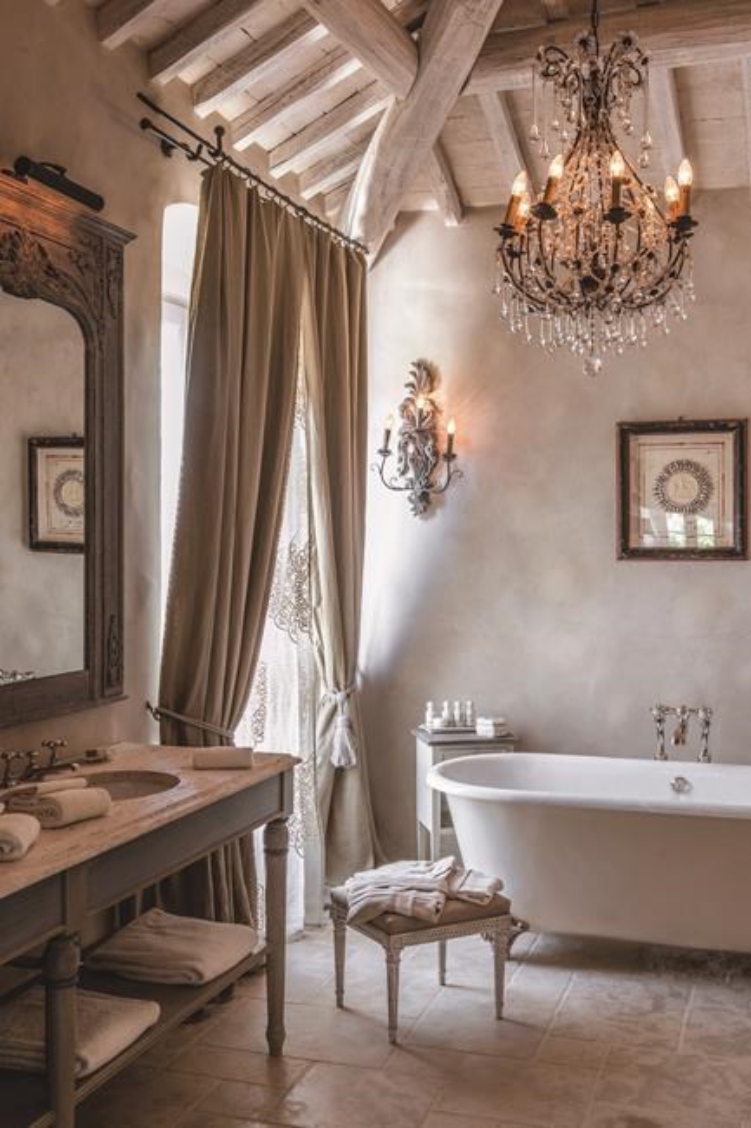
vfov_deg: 50.7
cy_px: 564
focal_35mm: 38
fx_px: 1190
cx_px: 376
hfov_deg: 35.0
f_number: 9
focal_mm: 38
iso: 500
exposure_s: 1/2
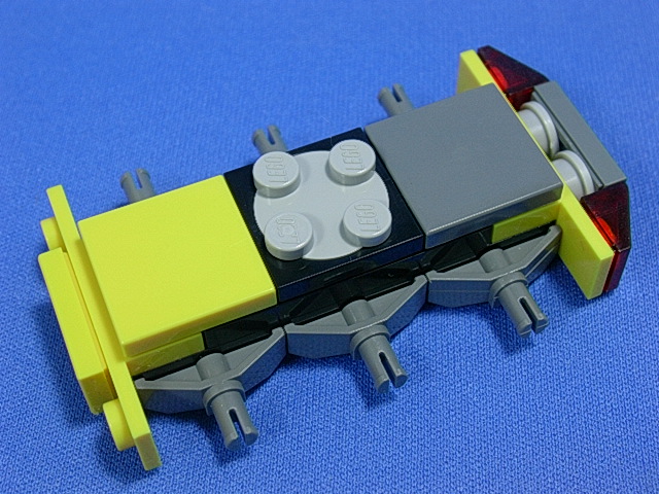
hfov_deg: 30.7
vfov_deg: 23.3
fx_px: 1199
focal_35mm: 63
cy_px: 247
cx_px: 330
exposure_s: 1/26.1
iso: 70
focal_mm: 9.6
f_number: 3.5
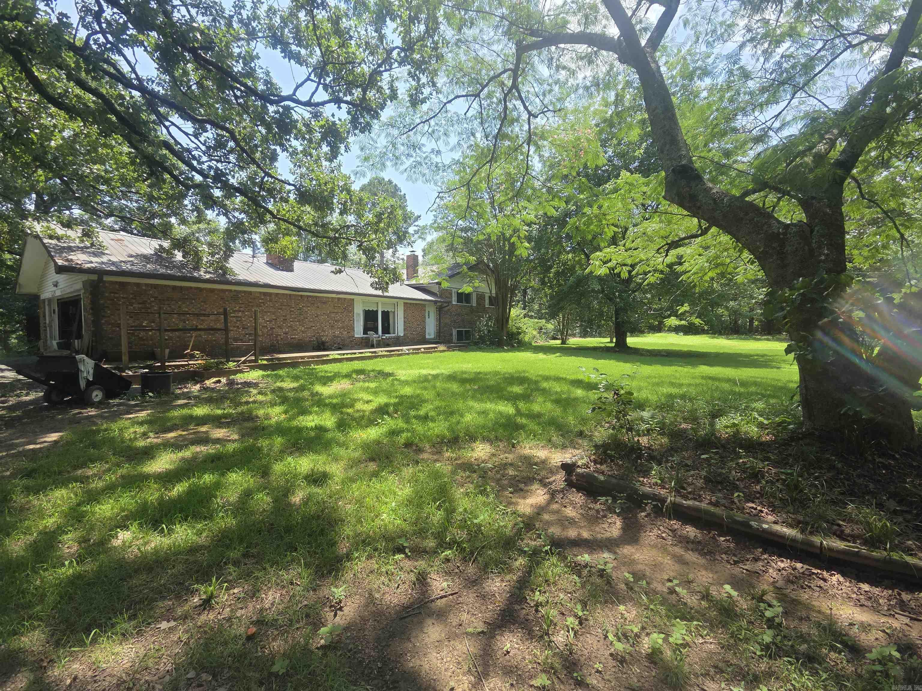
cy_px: 346
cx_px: 461
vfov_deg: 89.9
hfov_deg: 106.2
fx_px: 346
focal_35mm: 13
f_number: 2.2
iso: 50
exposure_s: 1/699
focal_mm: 2.2
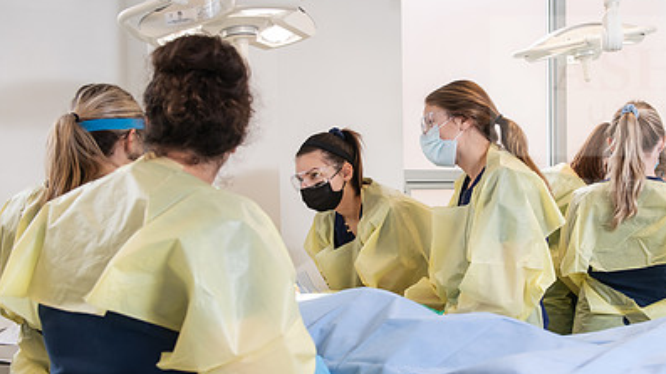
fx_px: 865
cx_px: 440
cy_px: 219
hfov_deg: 41.6
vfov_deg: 24.4
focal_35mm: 49
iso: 500
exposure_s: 1/200
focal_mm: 32
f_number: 4
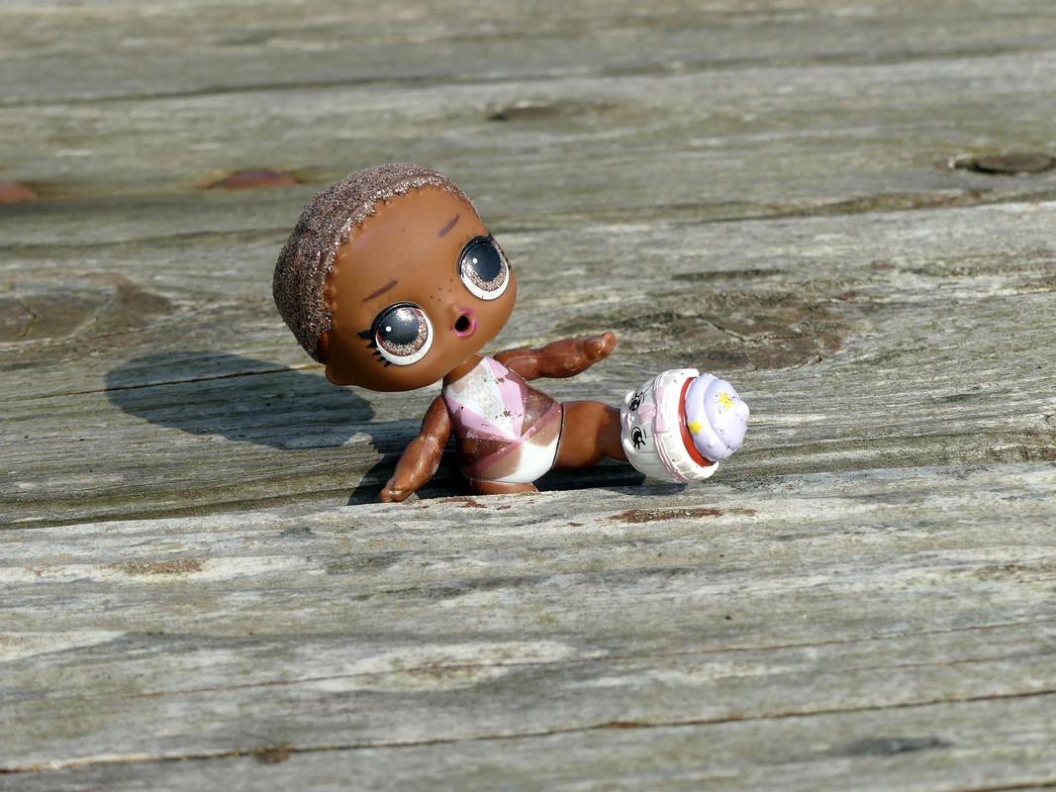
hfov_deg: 21.8
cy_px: 396
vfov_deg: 16.4
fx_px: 2745
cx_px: 528
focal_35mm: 90
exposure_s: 1/1000
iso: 100
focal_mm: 16.1
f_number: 4
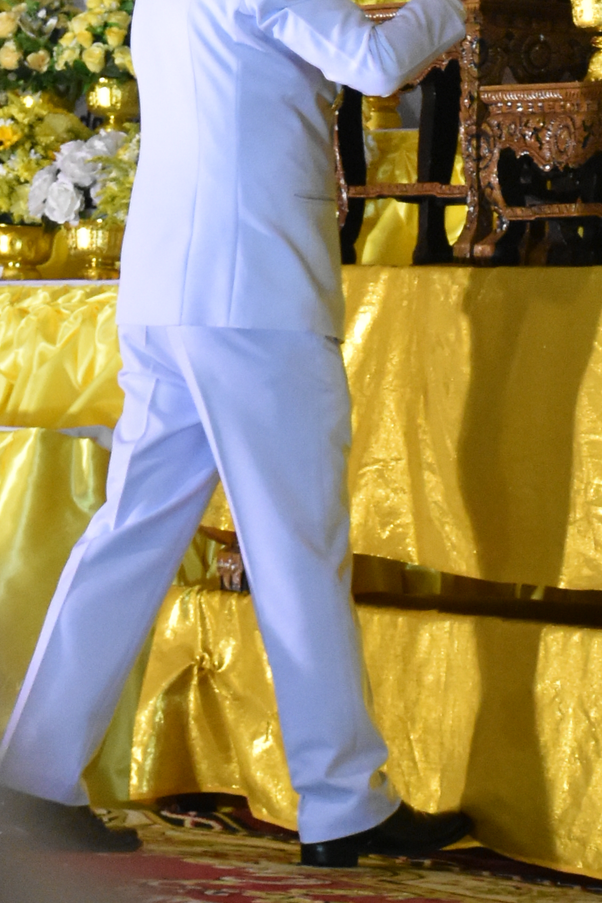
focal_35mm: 224
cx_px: 692
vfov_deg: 8.8
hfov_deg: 6.1
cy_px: -685
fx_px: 5619
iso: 3200
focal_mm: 42
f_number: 6.3
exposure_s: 1/160
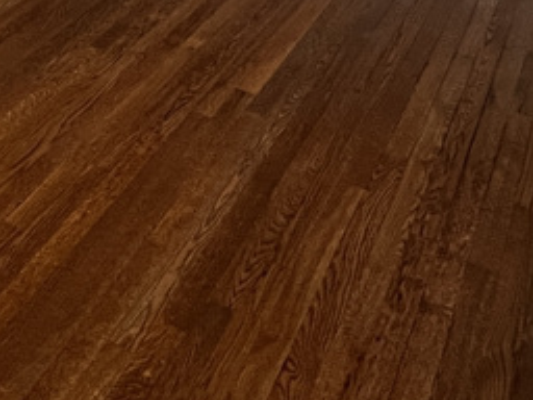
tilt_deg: -4.3
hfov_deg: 35.6
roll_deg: +0.4
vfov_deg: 19.4
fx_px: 801
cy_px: -356
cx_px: 108
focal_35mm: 52
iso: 160
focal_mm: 1.57
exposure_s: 1/60
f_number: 1.8
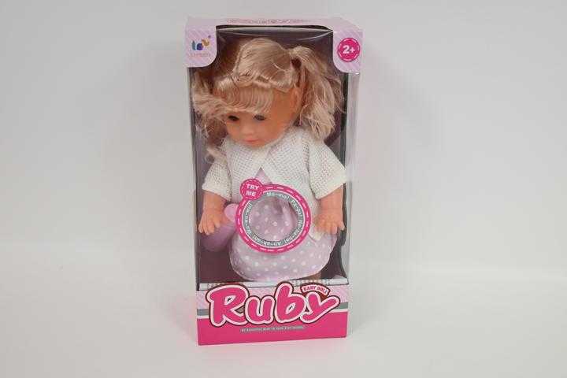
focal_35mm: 39
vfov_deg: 34.2
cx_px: 284
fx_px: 614
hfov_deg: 49.6
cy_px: 189
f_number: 4.5
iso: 400
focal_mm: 26
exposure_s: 1/250
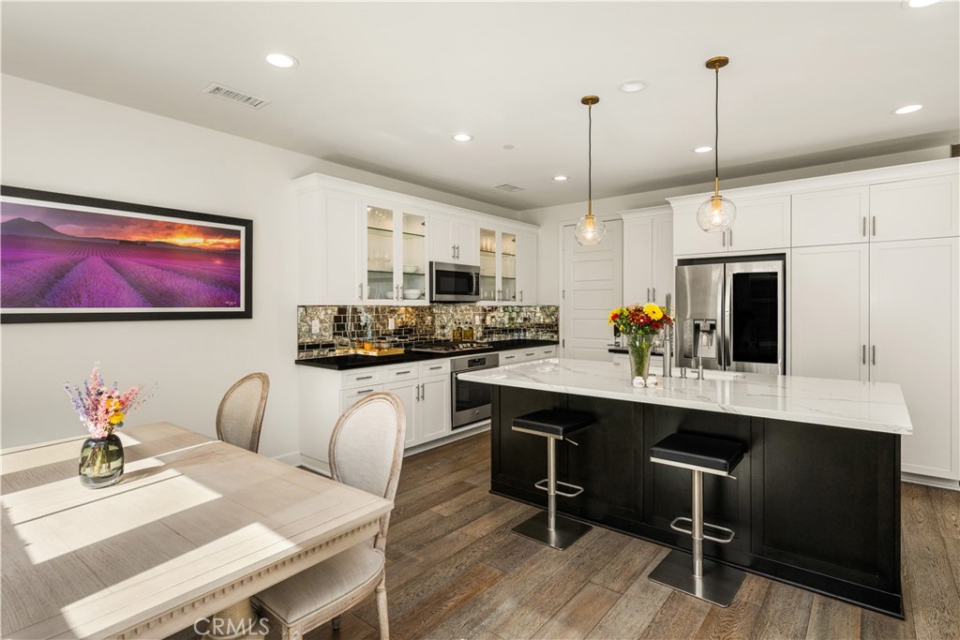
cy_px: 320
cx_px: 480
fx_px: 440
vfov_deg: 72.1
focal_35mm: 16
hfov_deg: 95.0
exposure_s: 1/30
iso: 80
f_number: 6.3
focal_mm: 16.5
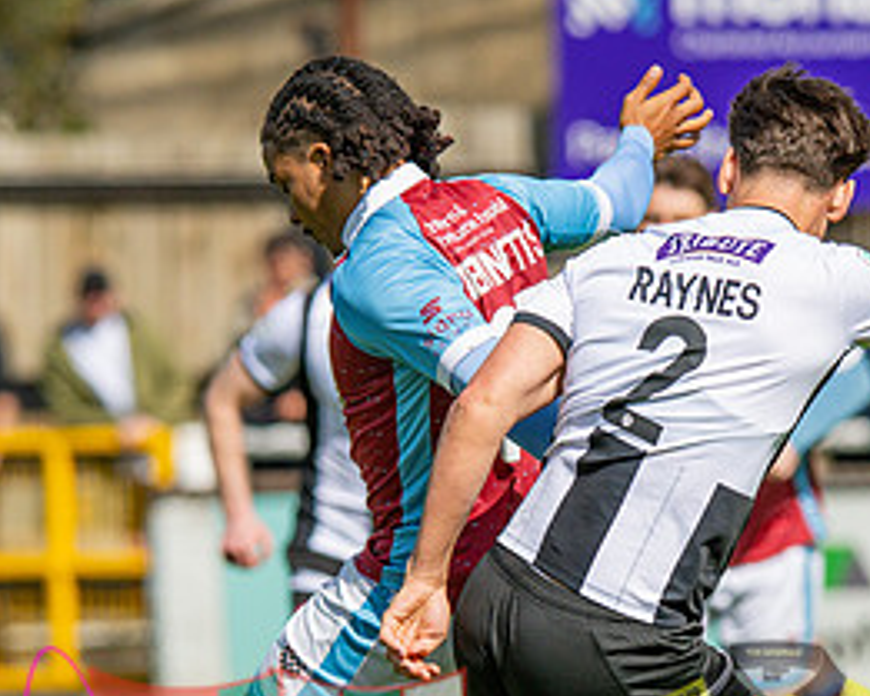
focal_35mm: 876
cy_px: 473
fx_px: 22564
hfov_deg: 2.2
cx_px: 418
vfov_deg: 1.8
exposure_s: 1/2000
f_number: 4
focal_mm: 300
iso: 200
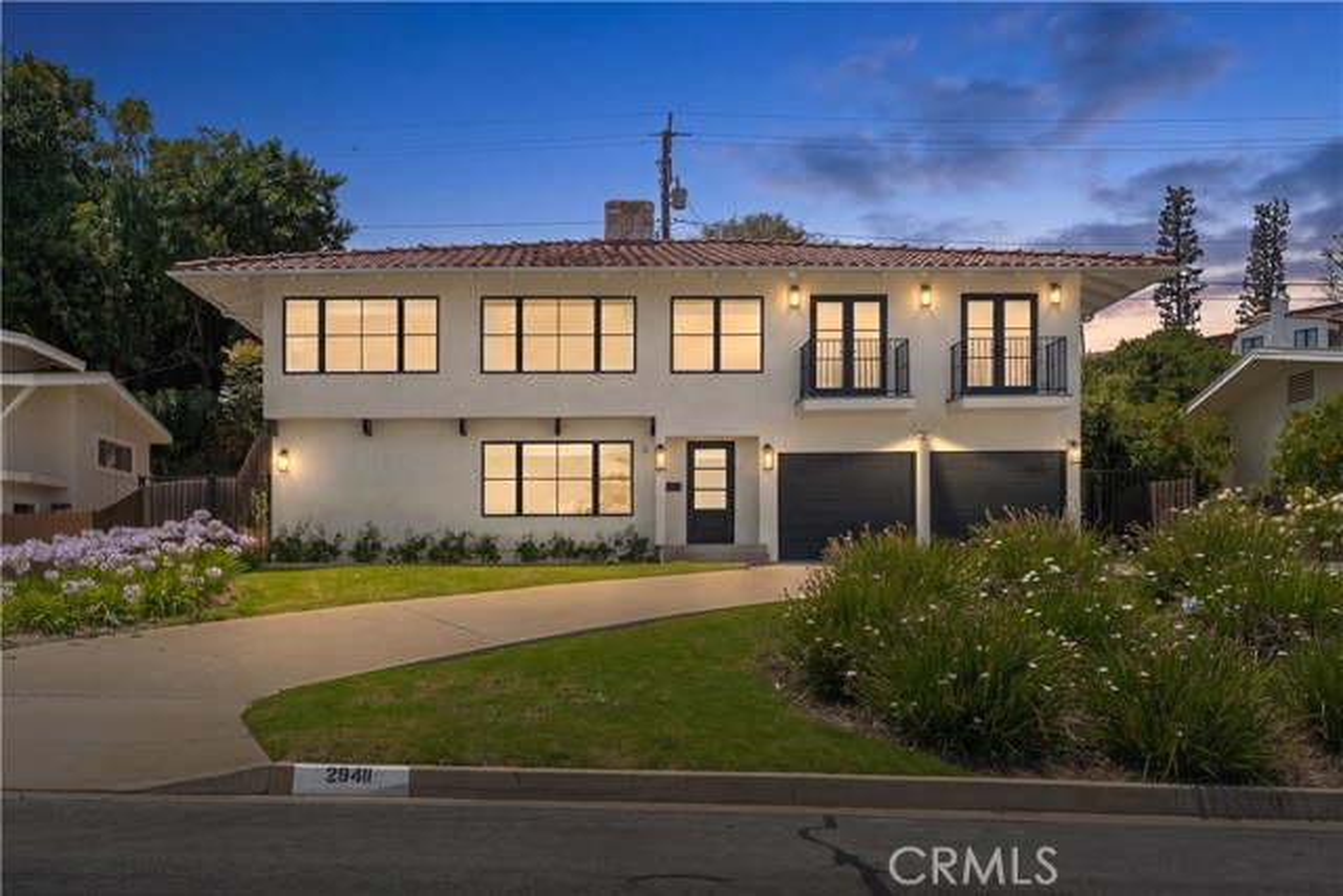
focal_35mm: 31
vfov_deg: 42.3
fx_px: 1157
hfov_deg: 60.3
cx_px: 672
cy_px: 448
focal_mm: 31
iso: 800
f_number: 9
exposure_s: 1/1600
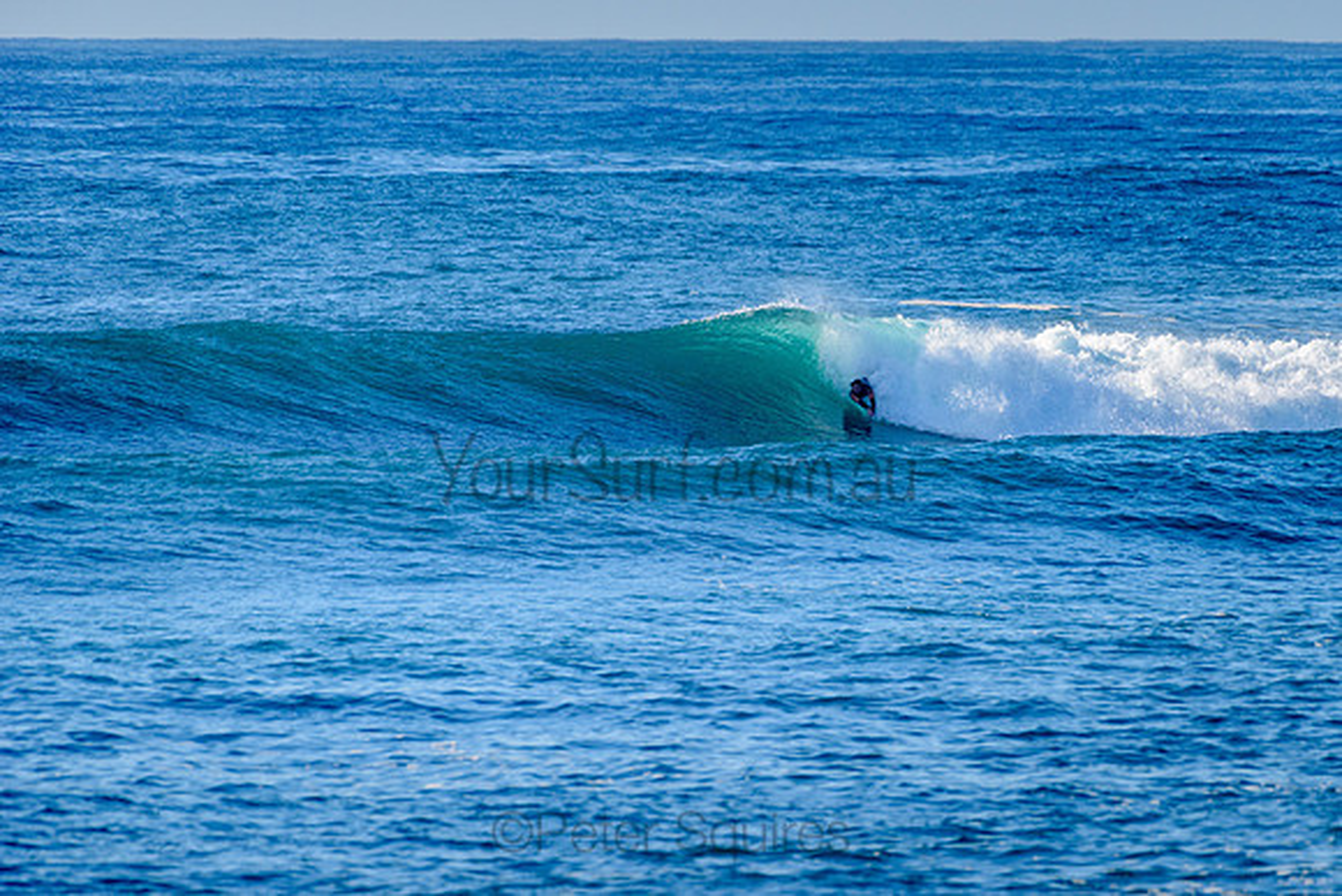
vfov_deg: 2.2
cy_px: 382
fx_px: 22864
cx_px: 823
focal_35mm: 613
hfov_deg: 3.4
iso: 250
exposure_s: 1/2000
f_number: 5.6
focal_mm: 500
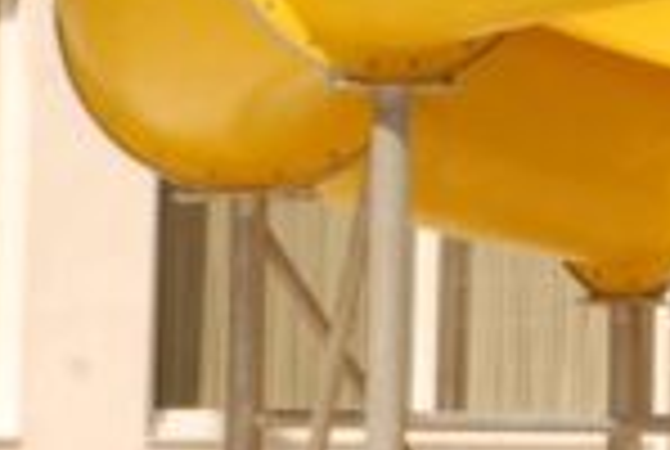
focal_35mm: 501
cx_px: 1691
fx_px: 9343
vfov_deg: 2.8
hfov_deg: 4.0
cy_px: 97
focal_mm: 62
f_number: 18
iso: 320
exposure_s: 1/200
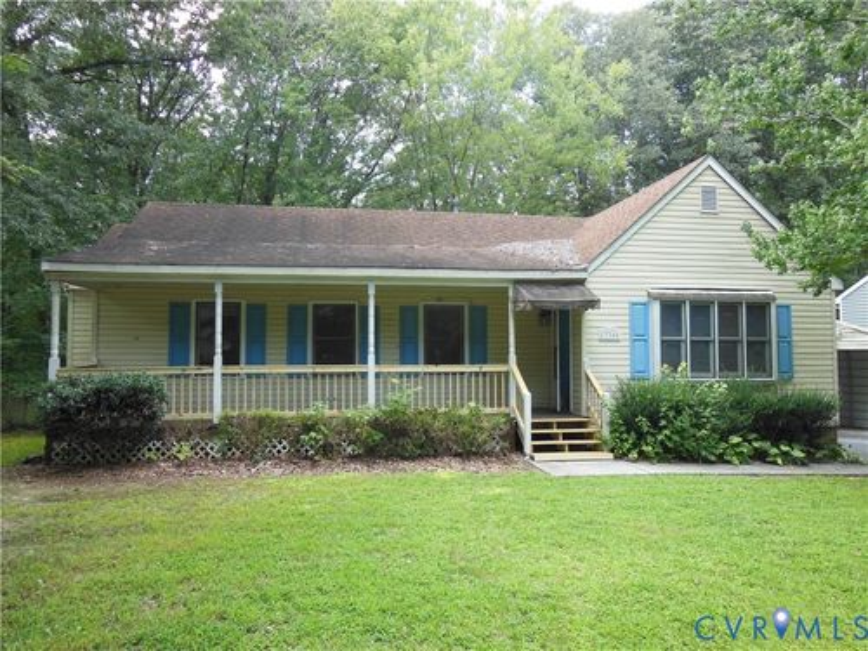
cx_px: 434
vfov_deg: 54.9
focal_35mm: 25
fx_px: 627
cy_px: 326
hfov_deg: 69.4
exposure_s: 1/100
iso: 125
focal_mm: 4.5
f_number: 3.5
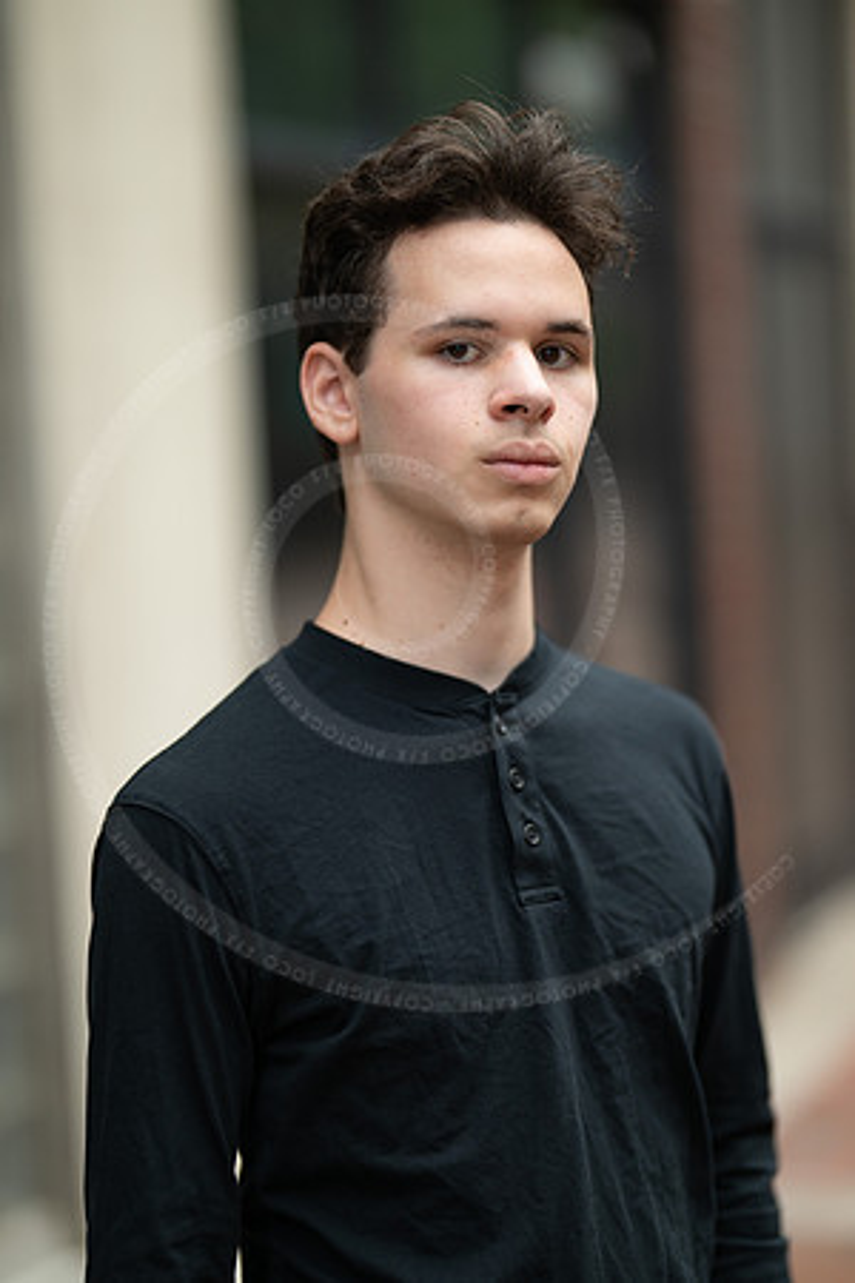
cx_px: 428
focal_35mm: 85
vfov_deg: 23.9
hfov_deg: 16.1
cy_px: 642
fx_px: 3028
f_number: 1.2
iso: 250
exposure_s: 1/320
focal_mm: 85
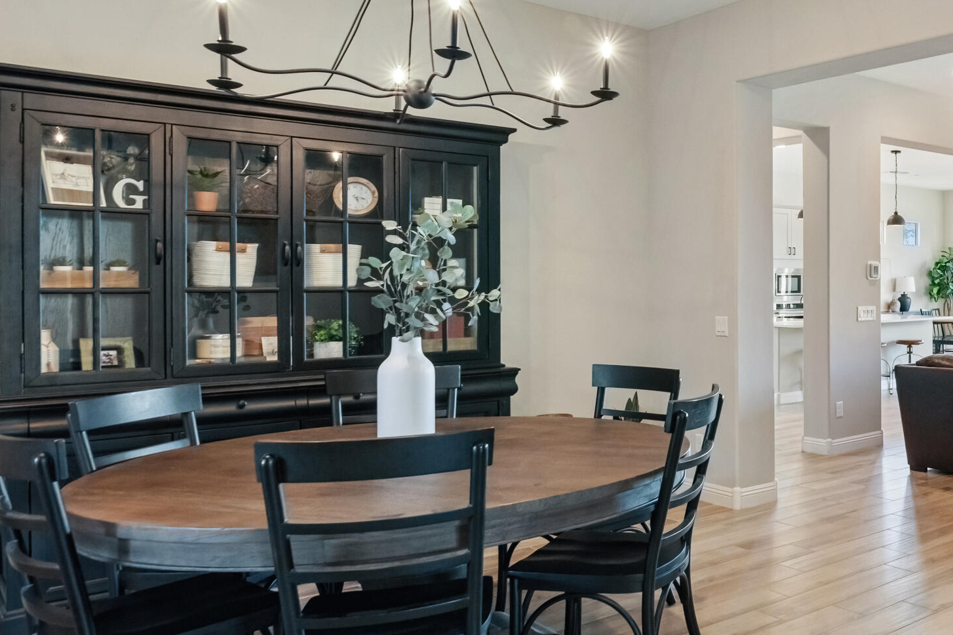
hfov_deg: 48.5
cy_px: 286
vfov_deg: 39.9
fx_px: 873
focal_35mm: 33
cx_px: 924
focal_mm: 16
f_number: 8
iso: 1600
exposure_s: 1/50
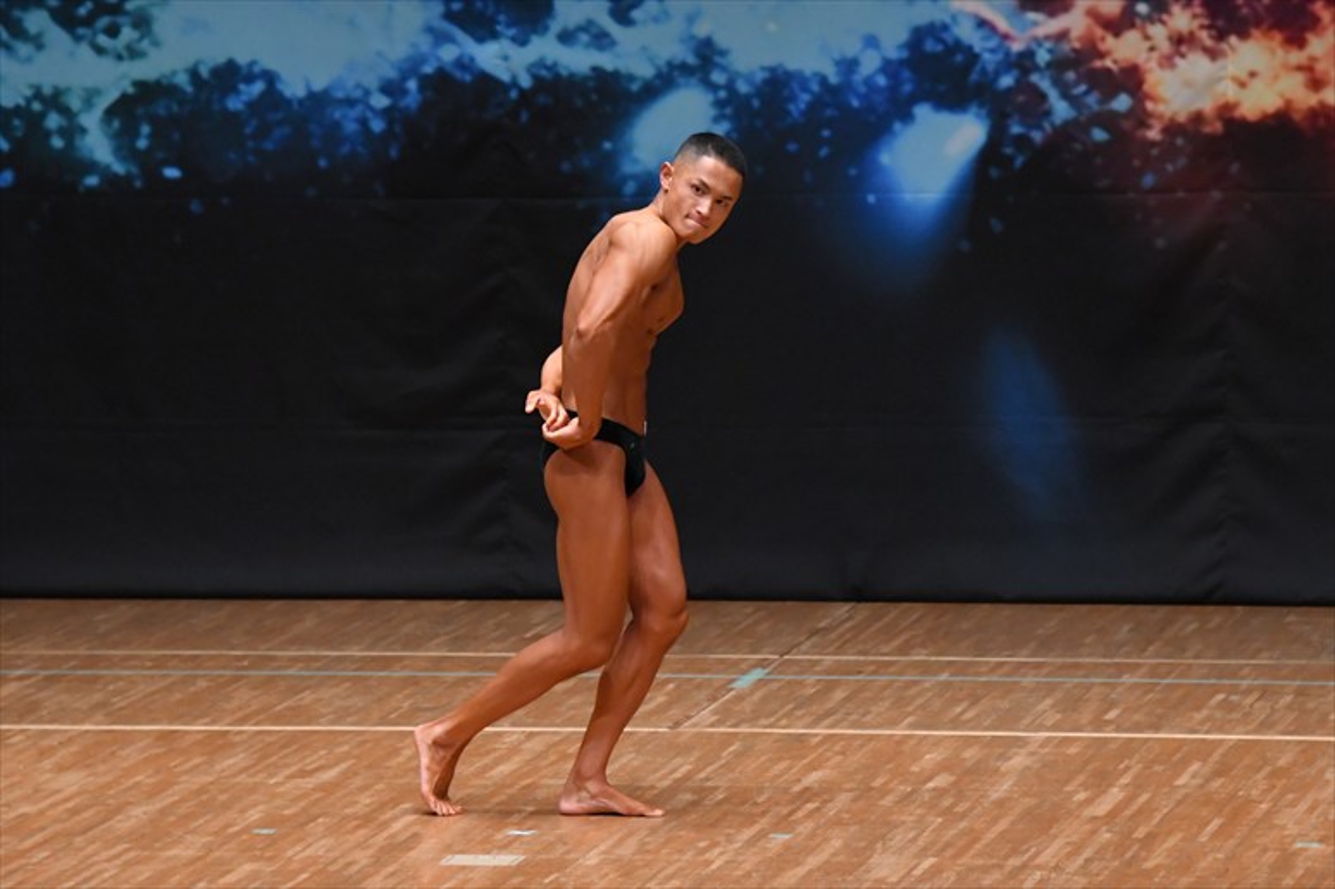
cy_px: 444
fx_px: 10008
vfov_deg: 5.1
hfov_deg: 7.6
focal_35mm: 270
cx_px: 668
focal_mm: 180
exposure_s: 1/400
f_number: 5.6
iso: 5000
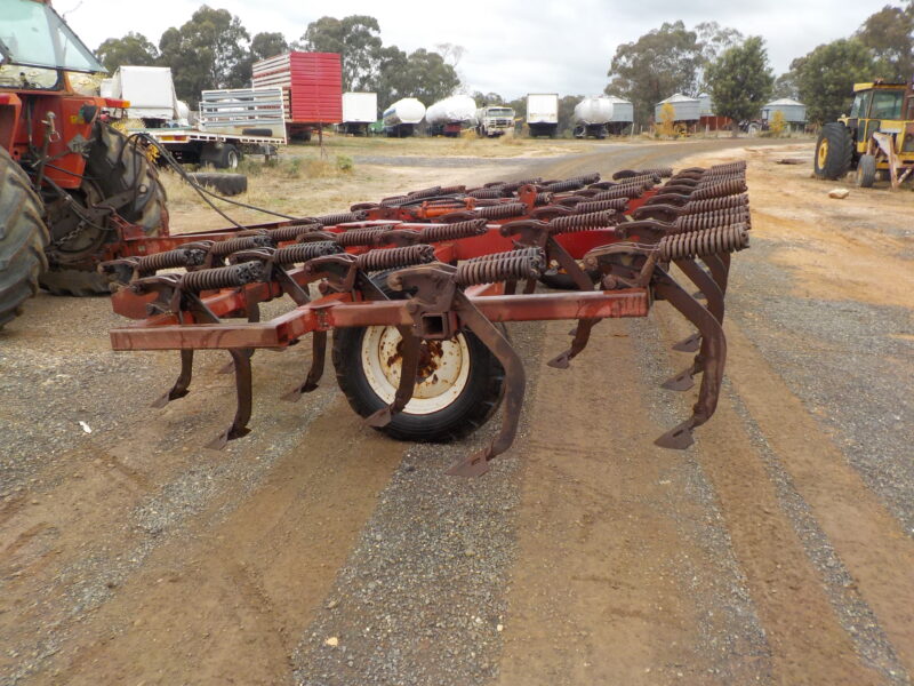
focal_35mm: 30
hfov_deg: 60.0
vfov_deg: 46.8
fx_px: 792
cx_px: 457
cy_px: 343
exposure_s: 1/250
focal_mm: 4.1
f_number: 3.3
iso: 125
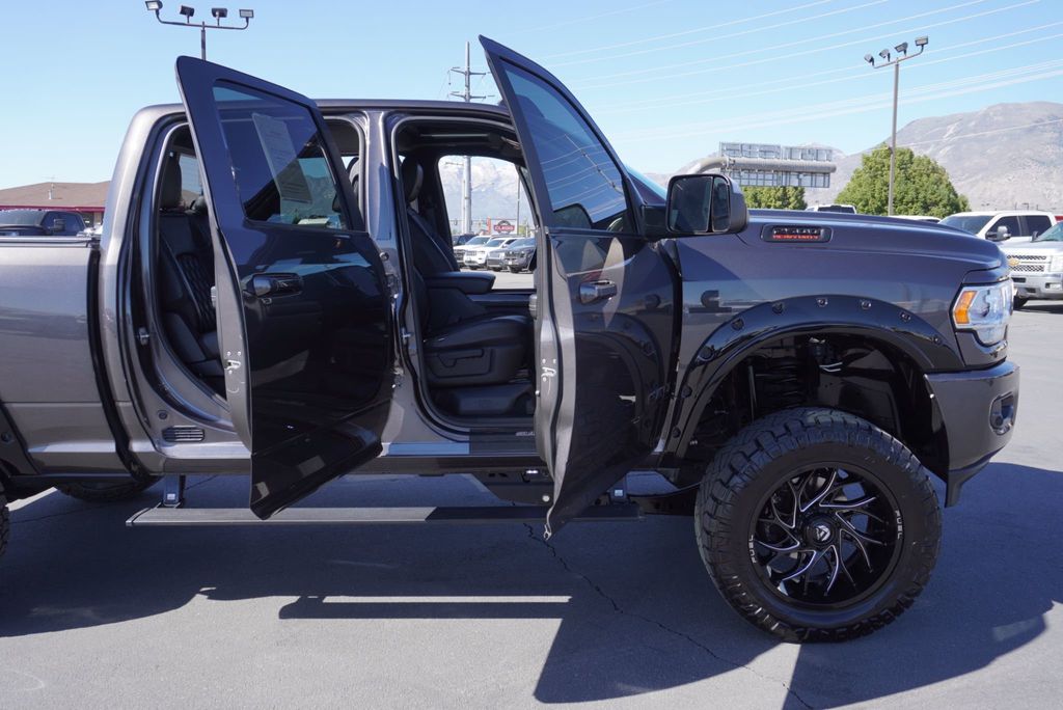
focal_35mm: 28
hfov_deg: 64.5
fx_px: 842
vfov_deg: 45.7
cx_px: 532
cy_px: 355
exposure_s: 1/160
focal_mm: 19
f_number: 6.3
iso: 100
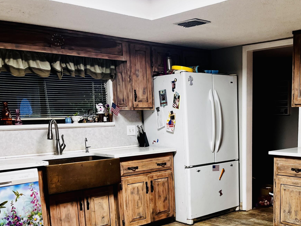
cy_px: 186
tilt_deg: -9.6
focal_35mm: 45
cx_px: 218
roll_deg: +1.6
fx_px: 391
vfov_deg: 31.2
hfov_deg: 41.1
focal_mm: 5.1
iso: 200
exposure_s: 1/60
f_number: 1.6
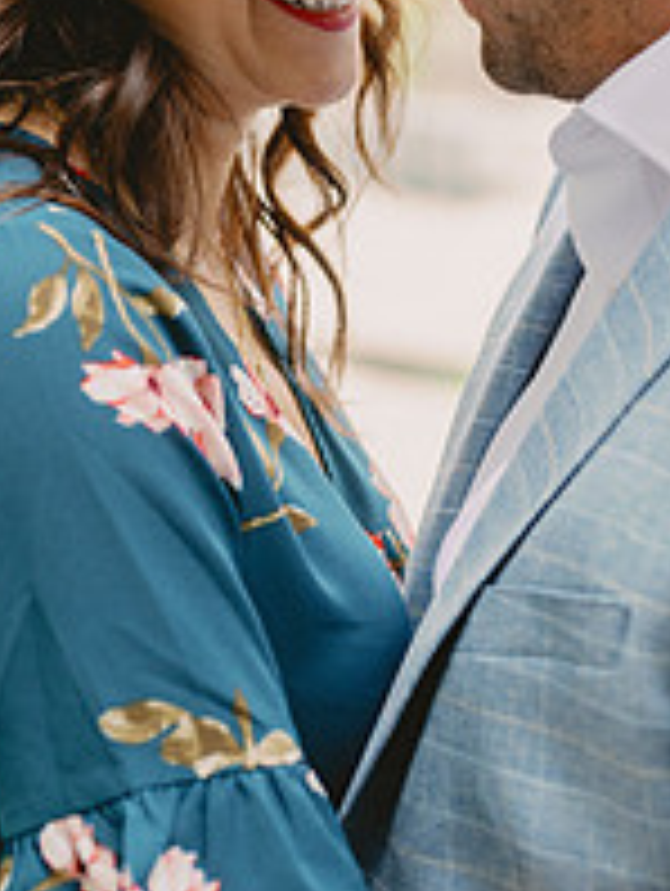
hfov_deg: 13.6
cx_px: 389
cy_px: 261
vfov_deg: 17.9
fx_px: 2807
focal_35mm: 109
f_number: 2.8
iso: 200
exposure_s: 1/250
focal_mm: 50
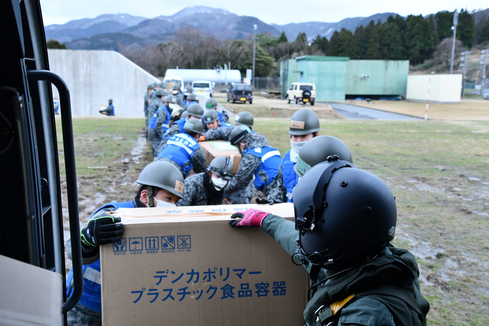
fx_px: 570
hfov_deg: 46.4
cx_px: 244
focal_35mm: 42
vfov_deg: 31.9
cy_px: 163
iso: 400
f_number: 5
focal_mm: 28
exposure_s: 1/100
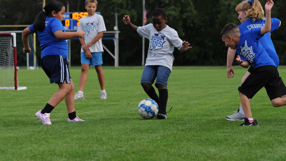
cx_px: 143
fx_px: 1176
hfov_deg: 13.9
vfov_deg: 7.8
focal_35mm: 155
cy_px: 70
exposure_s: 1/800
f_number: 4.5
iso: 800
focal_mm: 98
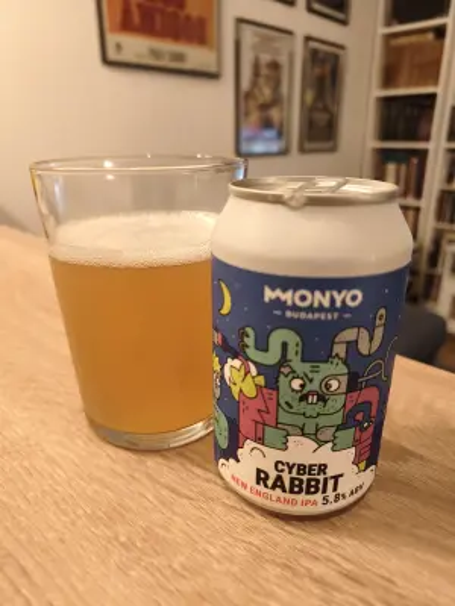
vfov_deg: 73.9
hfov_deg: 58.9
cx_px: 228
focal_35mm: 23
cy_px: 303
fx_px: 403
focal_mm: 6.06
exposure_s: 1/25
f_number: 1.7
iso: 1600
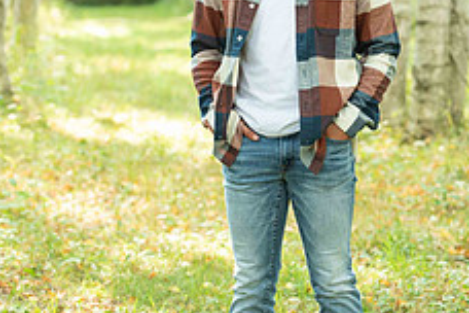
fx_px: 3009
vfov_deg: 5.9
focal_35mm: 231
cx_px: 339
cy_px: 102
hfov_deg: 8.9
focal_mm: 90
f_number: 3.2
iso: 400
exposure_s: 1/200
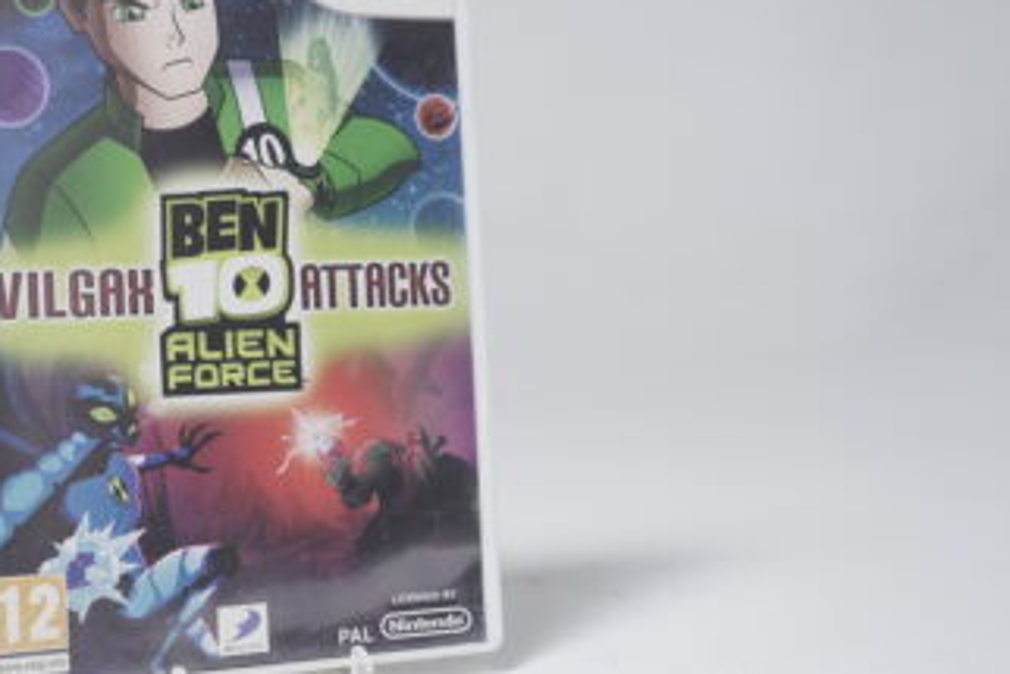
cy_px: 292
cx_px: 213
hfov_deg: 34.1
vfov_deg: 23.8
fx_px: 1600
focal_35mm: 57
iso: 125
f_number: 5.6
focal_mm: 36
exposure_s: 1/4
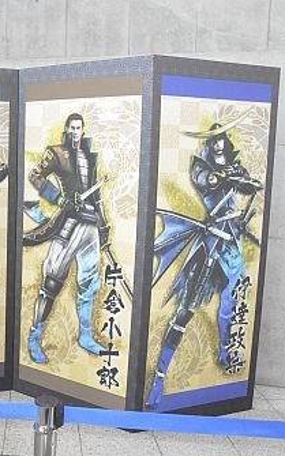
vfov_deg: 47.2
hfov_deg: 28.2
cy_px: 229
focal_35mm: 42
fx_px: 523
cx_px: -15
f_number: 7.1
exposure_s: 1/200
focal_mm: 18
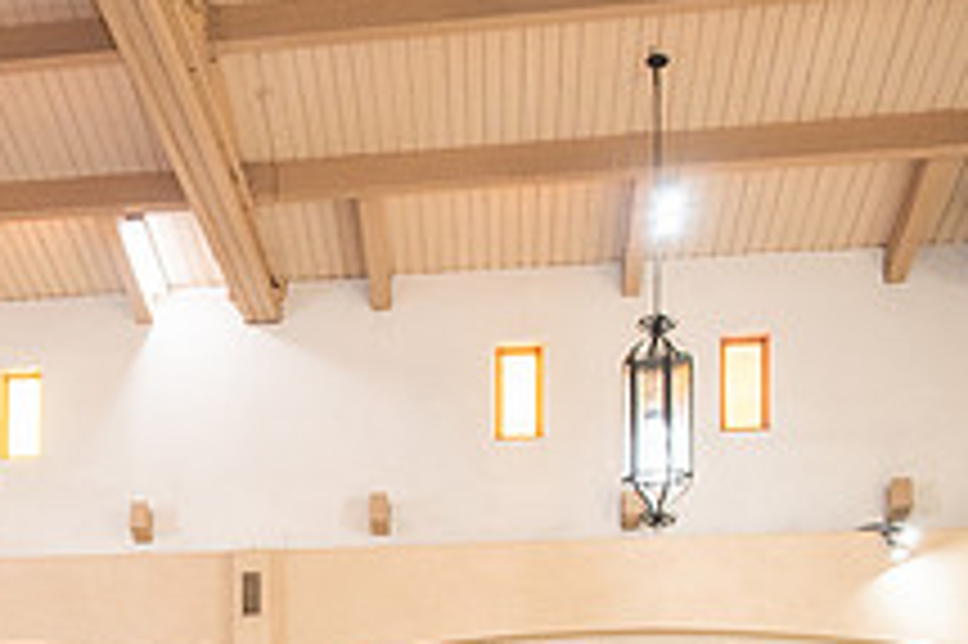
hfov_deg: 26.4
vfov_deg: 17.4
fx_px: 1961
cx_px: 18
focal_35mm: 73
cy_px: 858
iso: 1000
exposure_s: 1/160
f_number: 2.8
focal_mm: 27
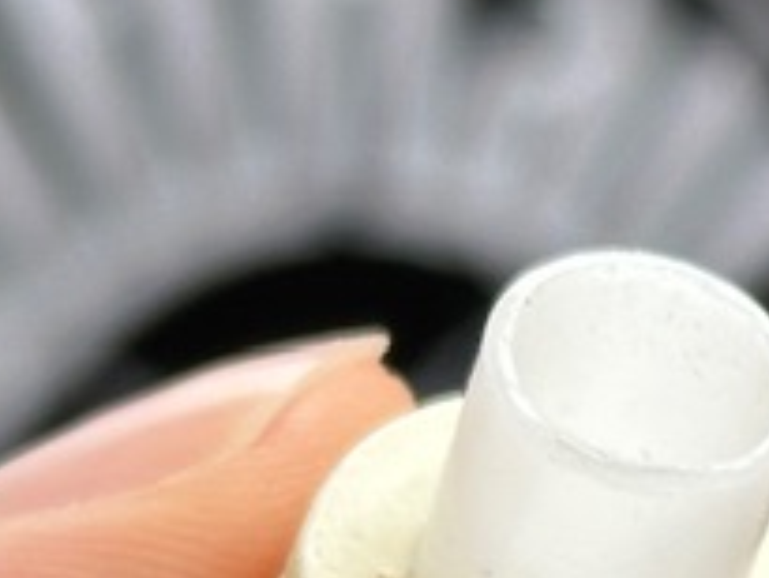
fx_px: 6646
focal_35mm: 299
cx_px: 968
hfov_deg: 6.6
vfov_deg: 4.9
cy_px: 946
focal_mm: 6.86
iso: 64
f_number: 1.78
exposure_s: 1/233
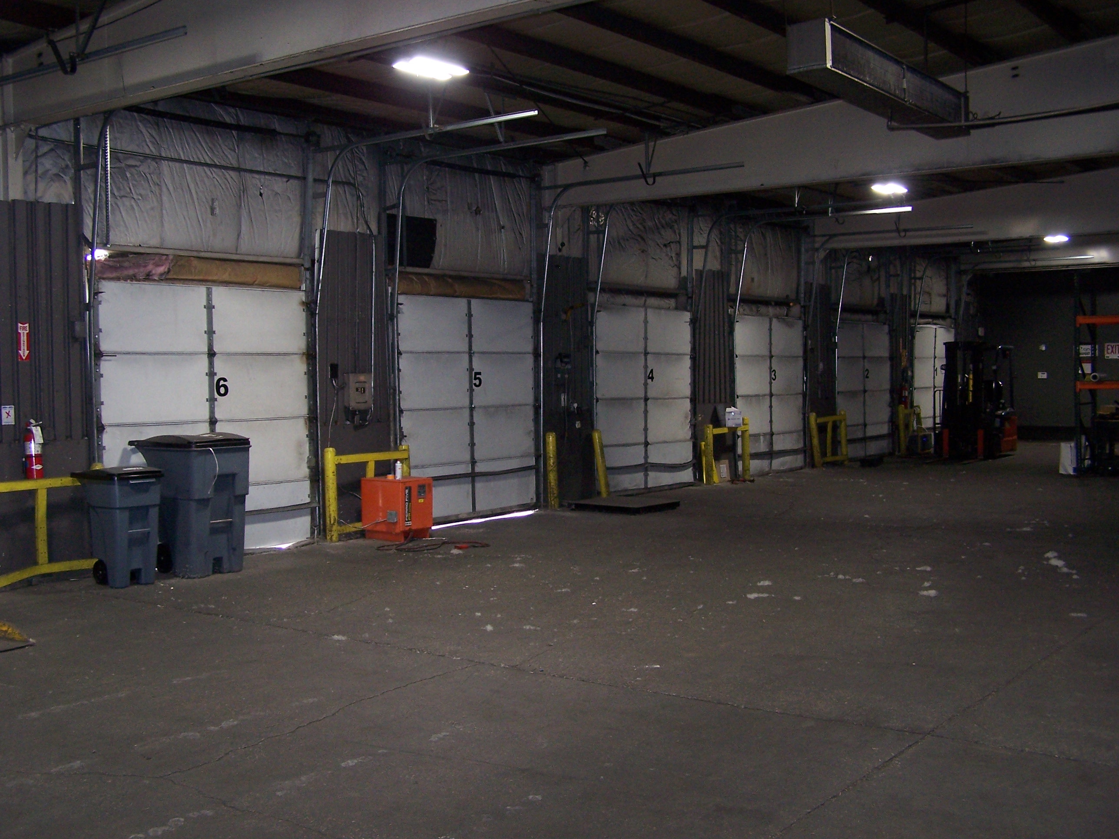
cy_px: 420
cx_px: 560
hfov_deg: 49.0
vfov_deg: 37.7
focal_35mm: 38
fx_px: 1228
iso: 140
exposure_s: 1/60
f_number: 2.8
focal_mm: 6.3
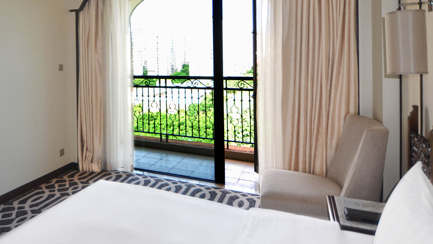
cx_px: 120
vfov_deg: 41.2
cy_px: 51
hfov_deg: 66.4
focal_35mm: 27
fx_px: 310
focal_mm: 10
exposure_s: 1/125
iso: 250
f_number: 3.5
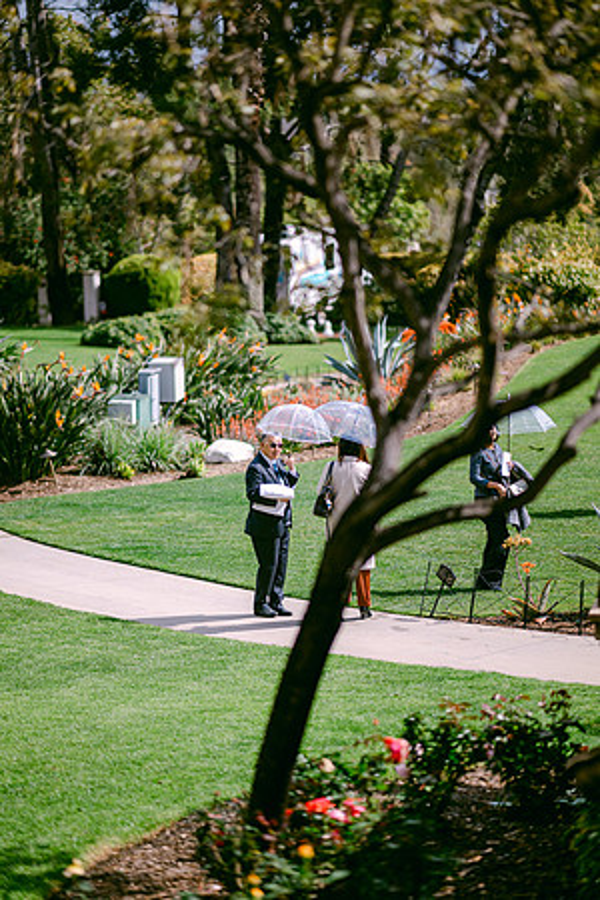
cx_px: 300
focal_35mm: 105
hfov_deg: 13.0
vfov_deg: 19.5
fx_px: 2625
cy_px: 450
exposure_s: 1/16000
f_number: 1.4
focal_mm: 105
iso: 200
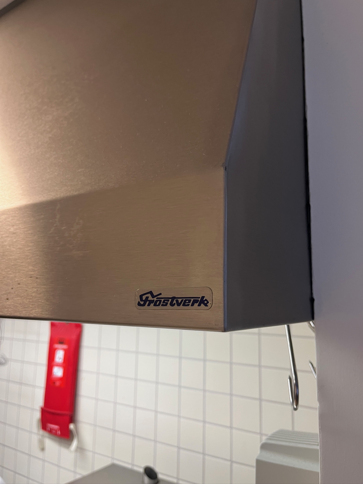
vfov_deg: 67.3
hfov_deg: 53.1
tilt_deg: +11.0
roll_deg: +0.6
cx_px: 182
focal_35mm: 26
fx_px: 364
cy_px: 242
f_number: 1.6
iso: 80
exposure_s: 1/50
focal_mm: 5.1
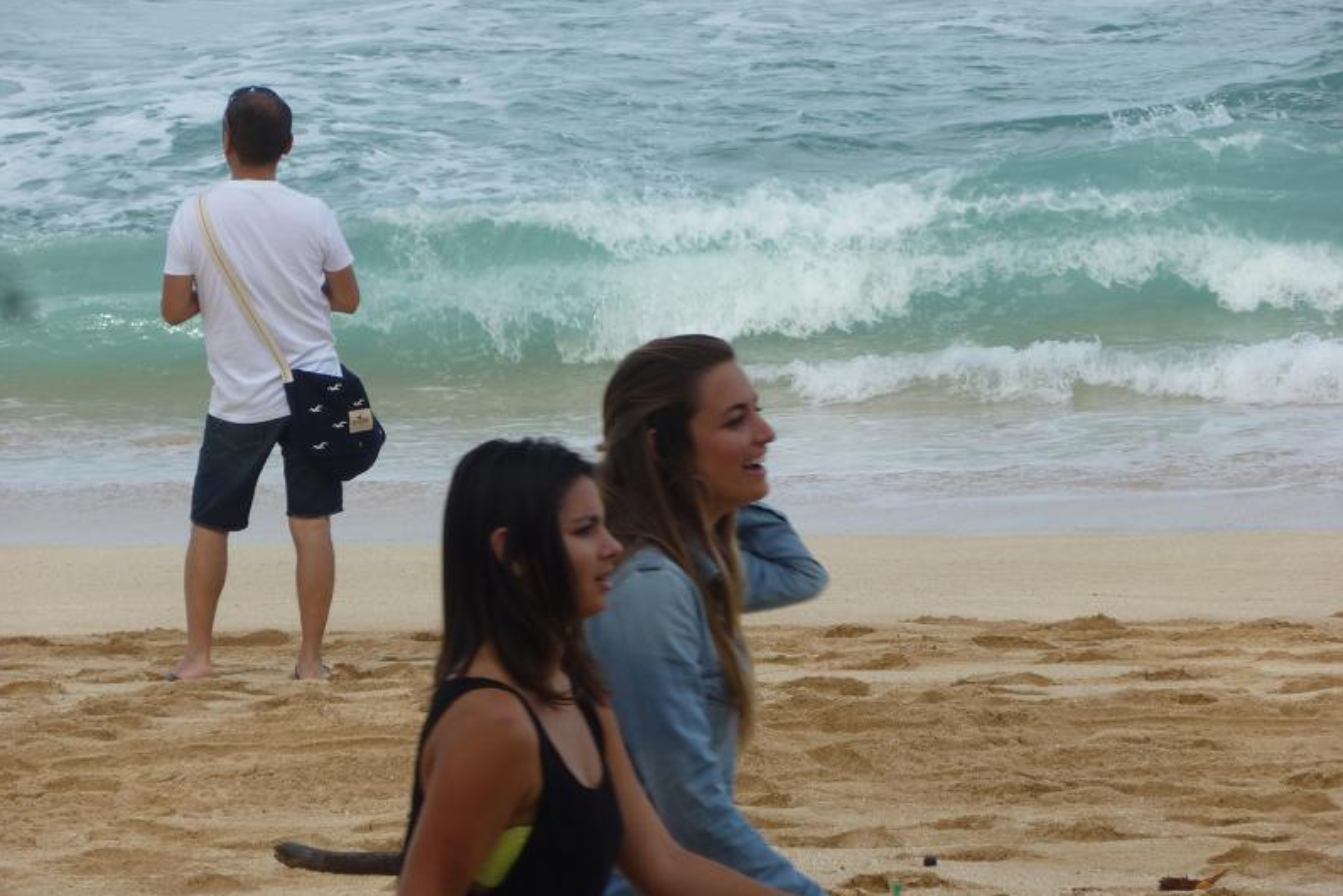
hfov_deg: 9.8
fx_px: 7798
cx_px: 670
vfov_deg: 6.6
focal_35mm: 209
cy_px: 503
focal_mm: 36
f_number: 5.9
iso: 80
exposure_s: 1/200
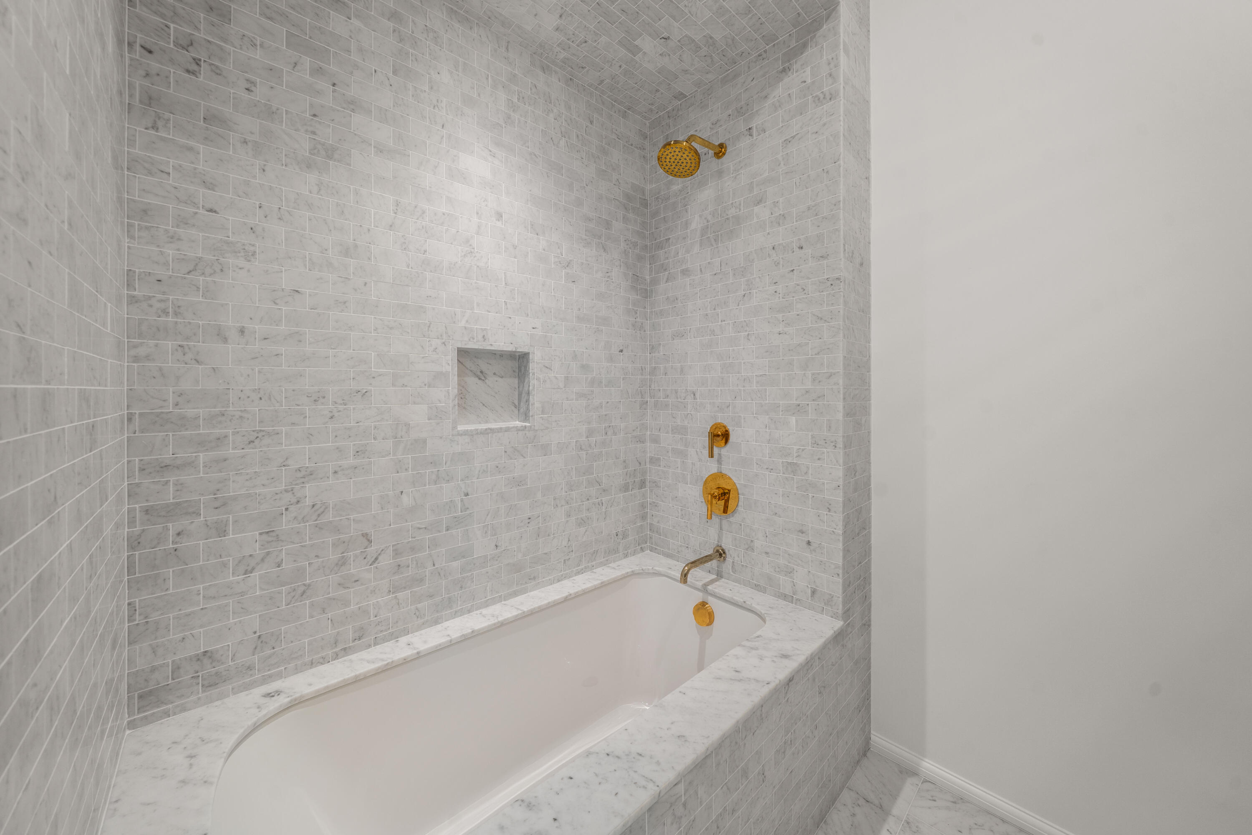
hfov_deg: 112.6
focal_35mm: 12
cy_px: 418
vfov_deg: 90.0
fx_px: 417
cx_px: 626
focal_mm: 12
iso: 320
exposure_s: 1/4
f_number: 7.1
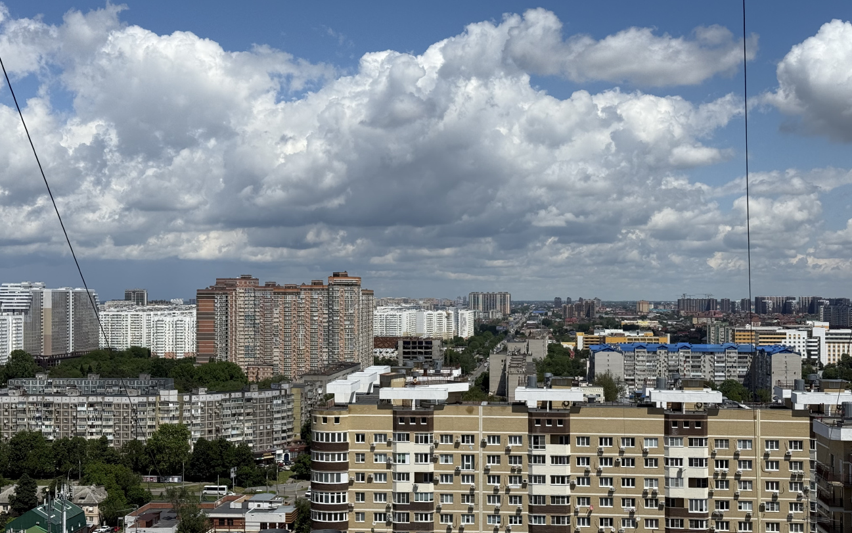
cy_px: 291
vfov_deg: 25.3
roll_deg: -0.7
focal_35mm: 51
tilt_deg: -0.9
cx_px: 426
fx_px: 1184
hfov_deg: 39.6
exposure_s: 1/11364
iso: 64
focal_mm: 6.76
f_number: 1.78
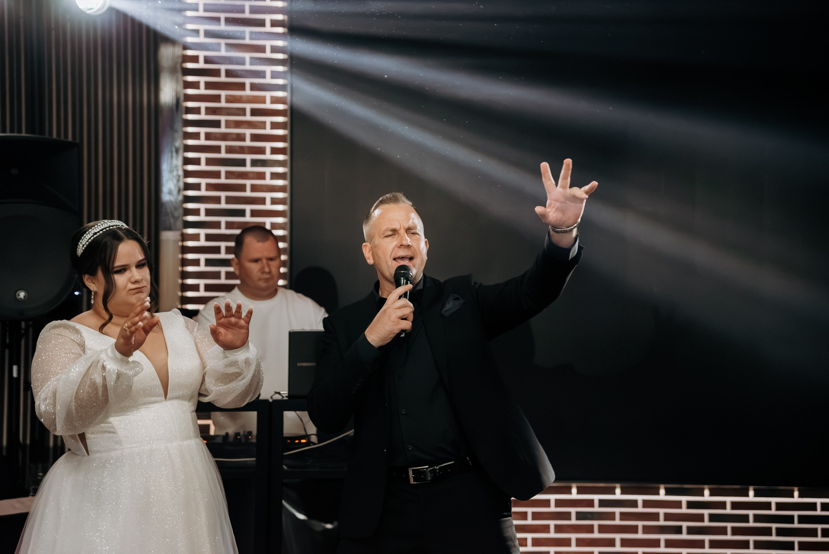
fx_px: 1612
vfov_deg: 19.5
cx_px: 414
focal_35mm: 70
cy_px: 277
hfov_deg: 28.8
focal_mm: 70
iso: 4000
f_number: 2.8
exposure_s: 1/500
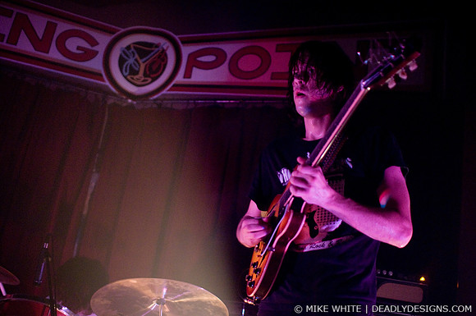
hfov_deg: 43.7
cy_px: 158
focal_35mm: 45
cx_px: 238
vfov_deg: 29.8
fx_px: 594
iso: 1000
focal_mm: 30
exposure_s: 1/160
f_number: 1.4
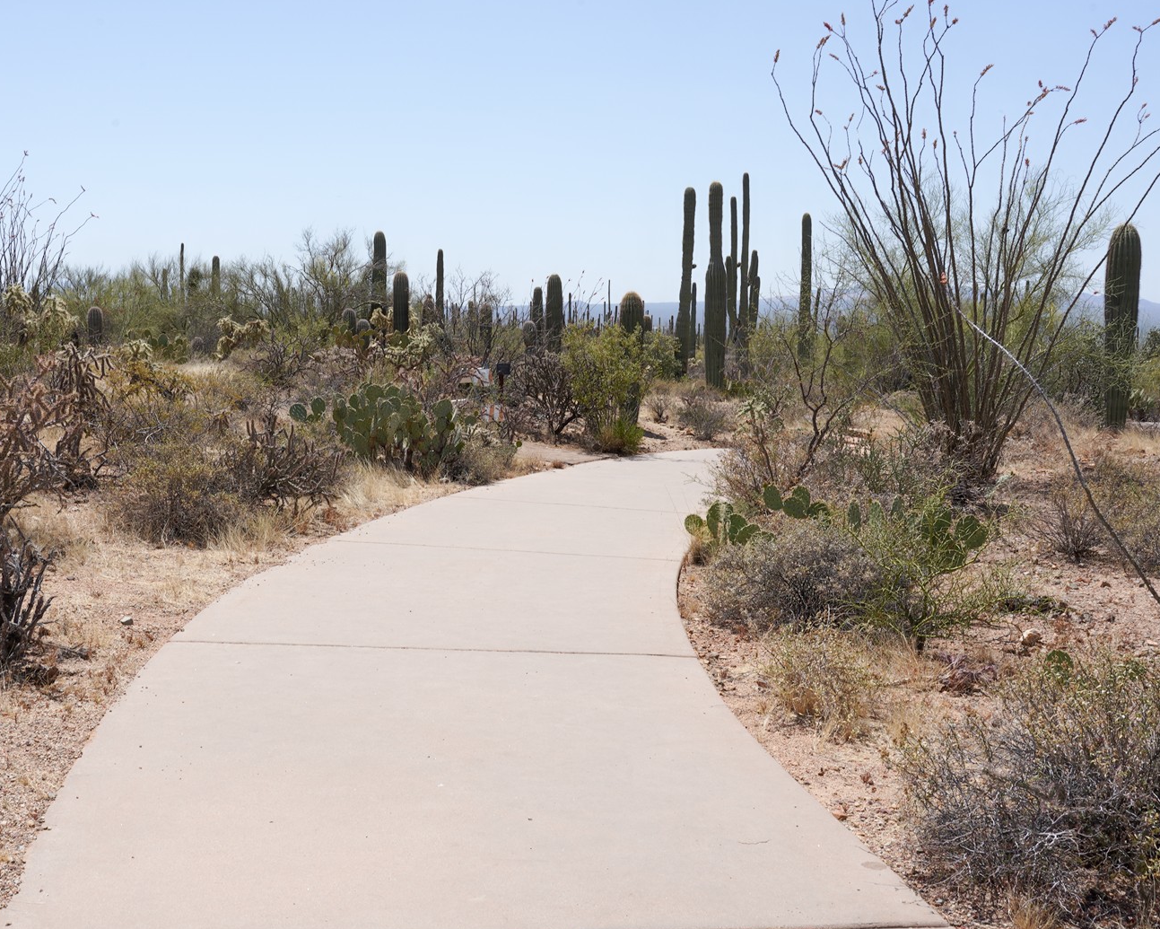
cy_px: 489
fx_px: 1545
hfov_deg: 40.9
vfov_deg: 33.4
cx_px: 458
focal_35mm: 45
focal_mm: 31
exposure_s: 1/80
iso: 100
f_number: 20
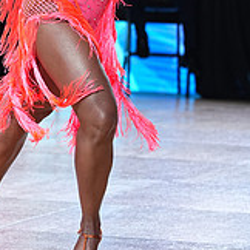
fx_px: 2468
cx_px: -18
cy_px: -77
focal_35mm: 302
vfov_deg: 5.8
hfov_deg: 5.8
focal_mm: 99
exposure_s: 1/500
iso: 1000
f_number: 4
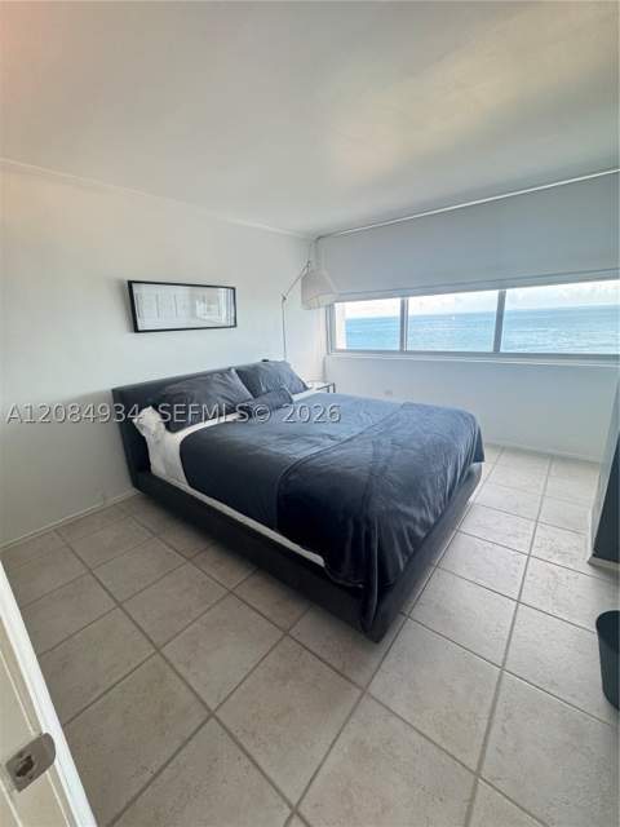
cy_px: 414
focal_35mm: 14
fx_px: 334
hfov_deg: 85.7
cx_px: 310
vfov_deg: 102.1
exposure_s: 1/120
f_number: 2.2
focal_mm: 2.22
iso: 160
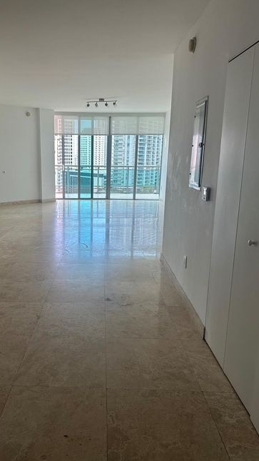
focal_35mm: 27
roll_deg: -0.7
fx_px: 330
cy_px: 224
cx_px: 93
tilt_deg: -11.8
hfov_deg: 42.4
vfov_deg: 69.9
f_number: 1.78
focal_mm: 6.86
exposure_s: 1/125
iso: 50
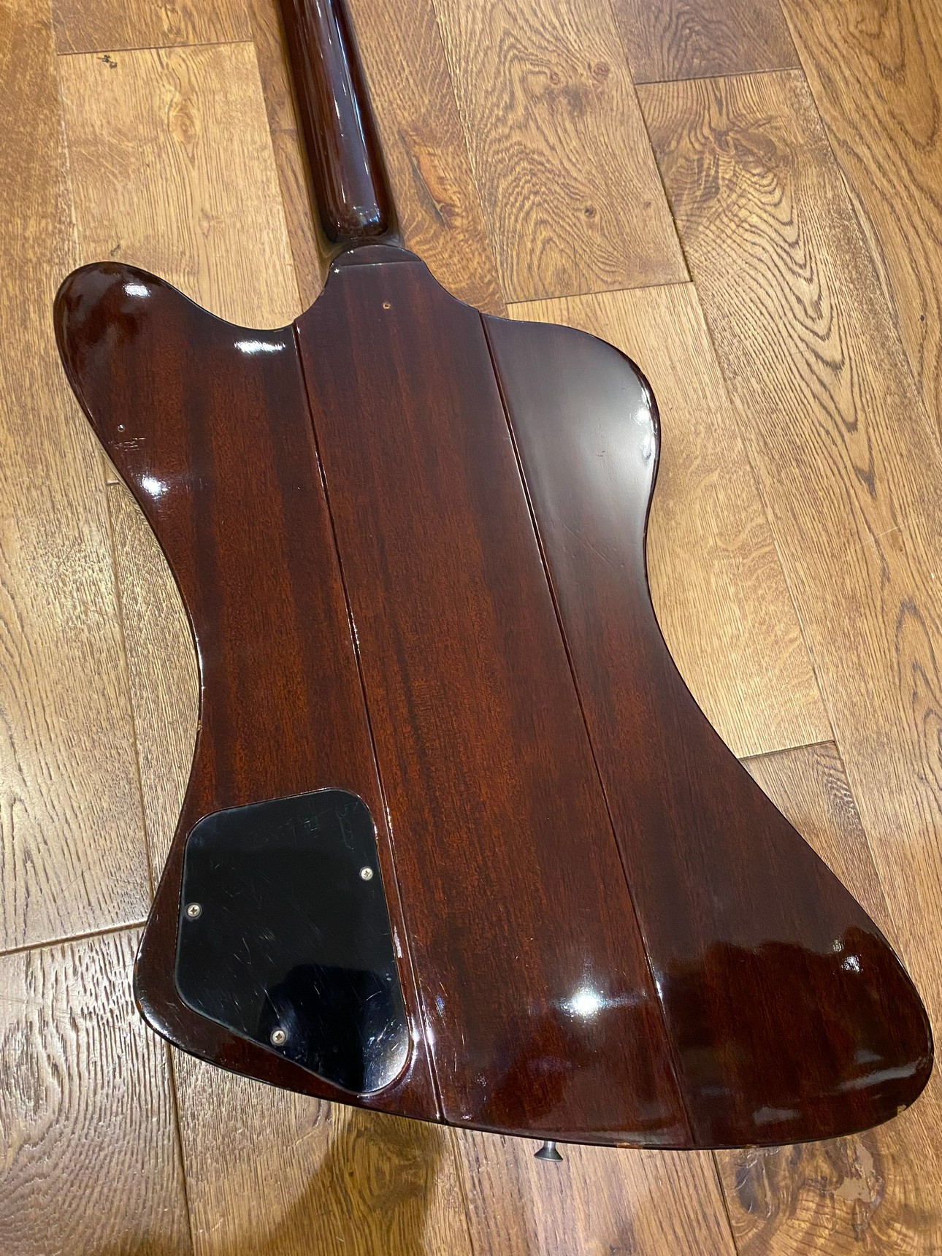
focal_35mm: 26
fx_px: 943
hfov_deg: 53.1
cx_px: 471
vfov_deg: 67.3
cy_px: 628
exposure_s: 1/58
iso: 500
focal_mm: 4.25
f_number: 1.8
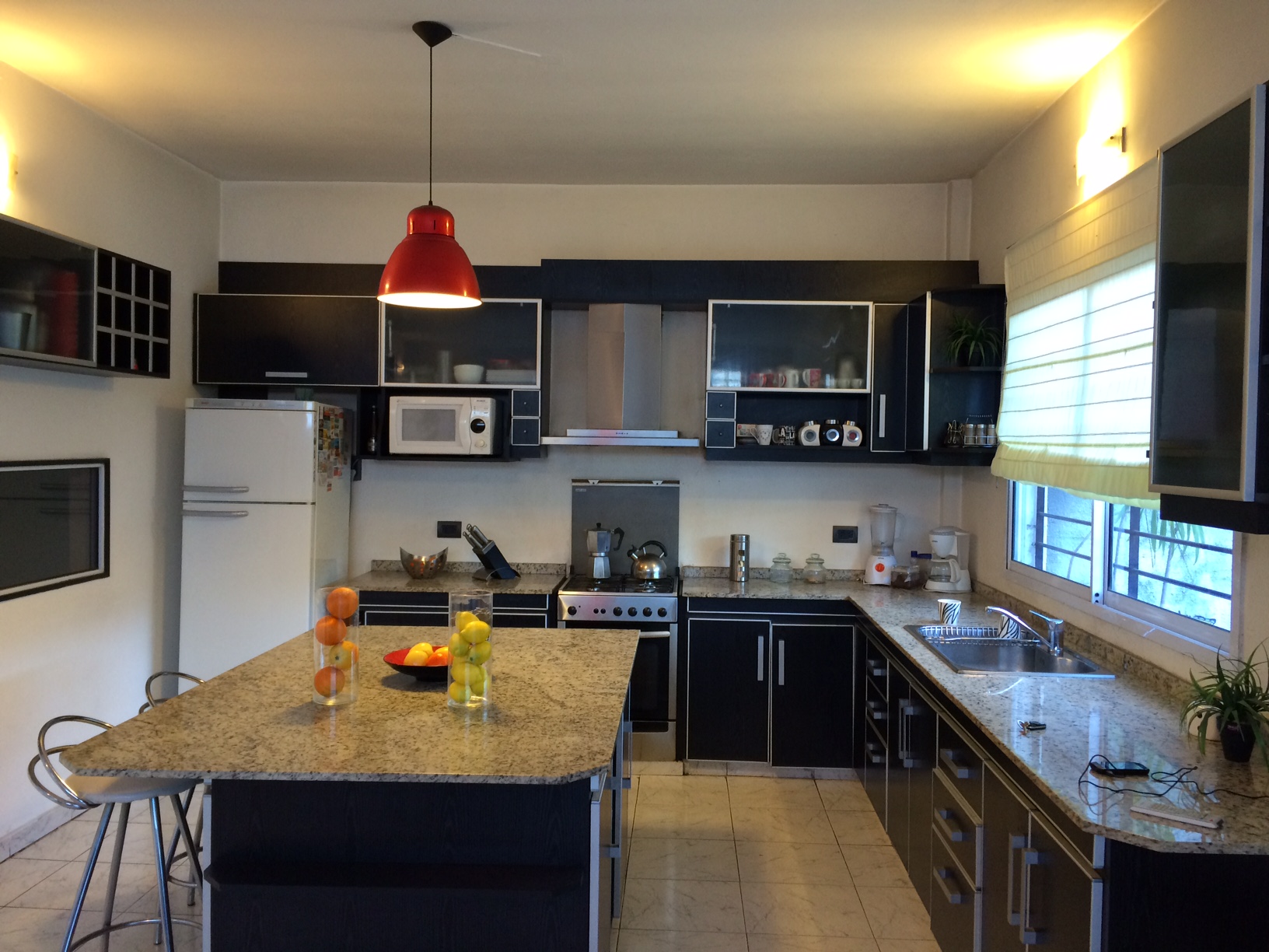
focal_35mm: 29
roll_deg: +0.3
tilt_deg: -1.5
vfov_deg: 48.2
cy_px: 476
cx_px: 634
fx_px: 1063
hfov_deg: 61.7
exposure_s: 1/33
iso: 160
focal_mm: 4.15
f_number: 2.2
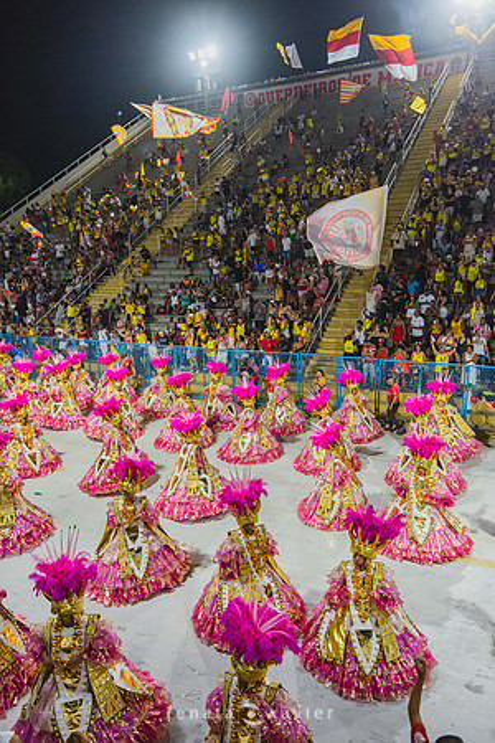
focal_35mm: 26
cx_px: 248
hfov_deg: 49.6
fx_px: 536
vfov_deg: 69.4
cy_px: 372
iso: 1600
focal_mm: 26
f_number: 4
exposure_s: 1/320
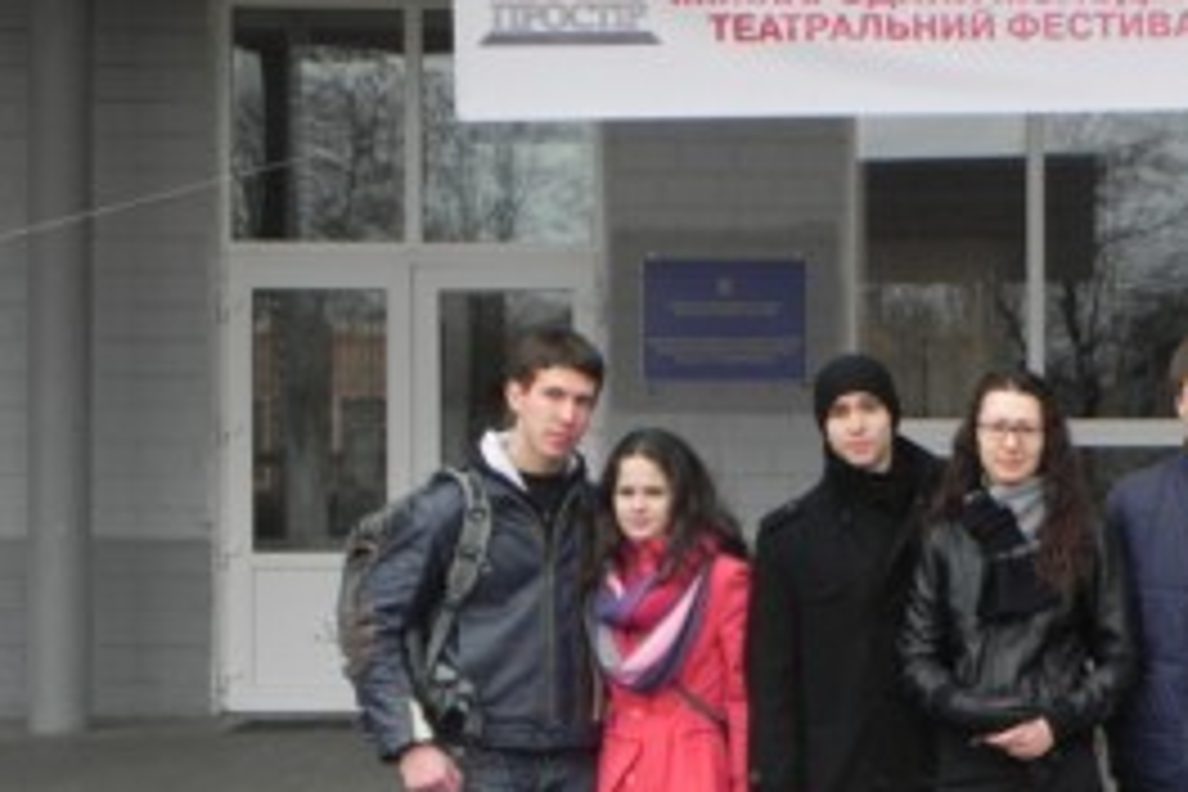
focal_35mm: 86
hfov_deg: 23.4
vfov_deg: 15.9
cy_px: 457
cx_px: 900
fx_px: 2838
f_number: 4
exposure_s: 1/133
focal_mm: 9.2
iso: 160
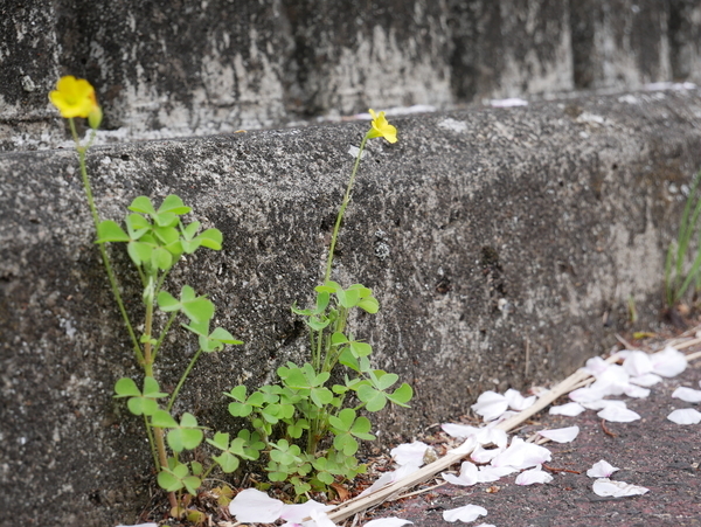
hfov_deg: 27.8
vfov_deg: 21.0
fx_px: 1419
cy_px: 264
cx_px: 350
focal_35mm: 70
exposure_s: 1/160
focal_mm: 35
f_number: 6.3
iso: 200
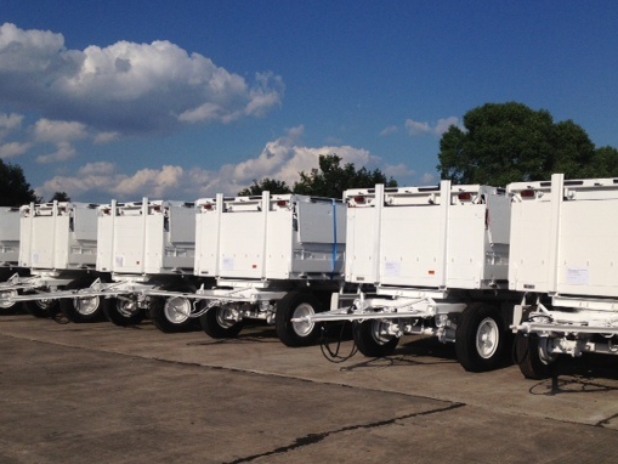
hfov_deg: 42.7
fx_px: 786
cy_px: 270
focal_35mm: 44
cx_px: 375
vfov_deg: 32.8
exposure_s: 1/6135
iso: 64
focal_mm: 4.28
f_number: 2.4
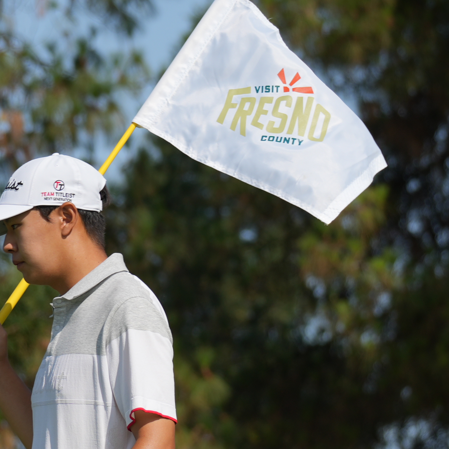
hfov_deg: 3.2
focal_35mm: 540
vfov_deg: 3.2
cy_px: 261
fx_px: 7924
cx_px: 101
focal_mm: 165
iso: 100
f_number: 6.3
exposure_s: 1/640
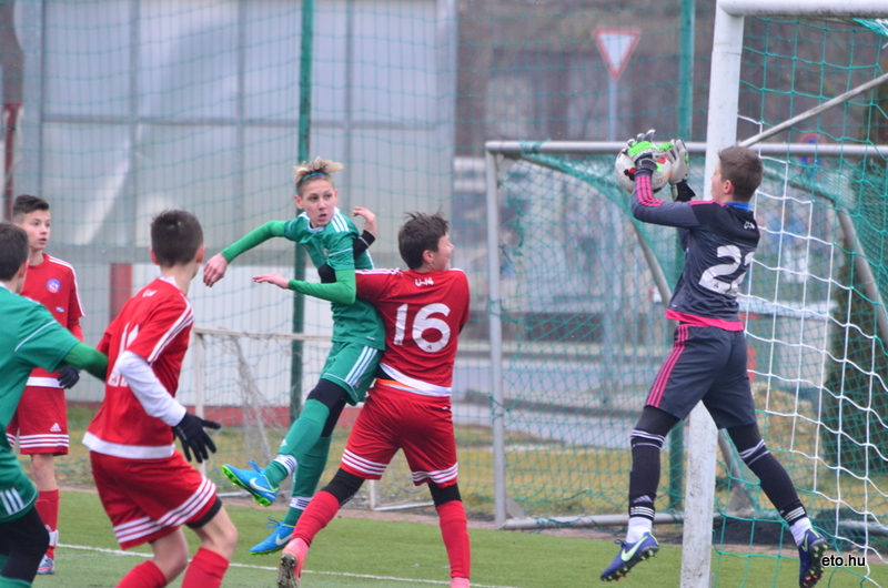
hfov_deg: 5.1
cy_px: 294
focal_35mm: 405
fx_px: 9970
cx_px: 444
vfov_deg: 3.4
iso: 1600
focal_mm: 270
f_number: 6.3
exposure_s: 1/500
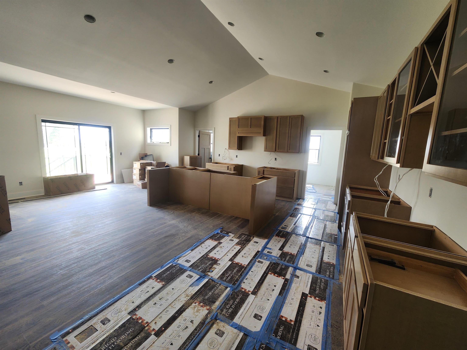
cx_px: 234
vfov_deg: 89.9
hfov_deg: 106.2
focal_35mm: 13
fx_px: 175
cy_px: 175
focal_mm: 2.2
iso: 100
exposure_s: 1/60
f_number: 2.2
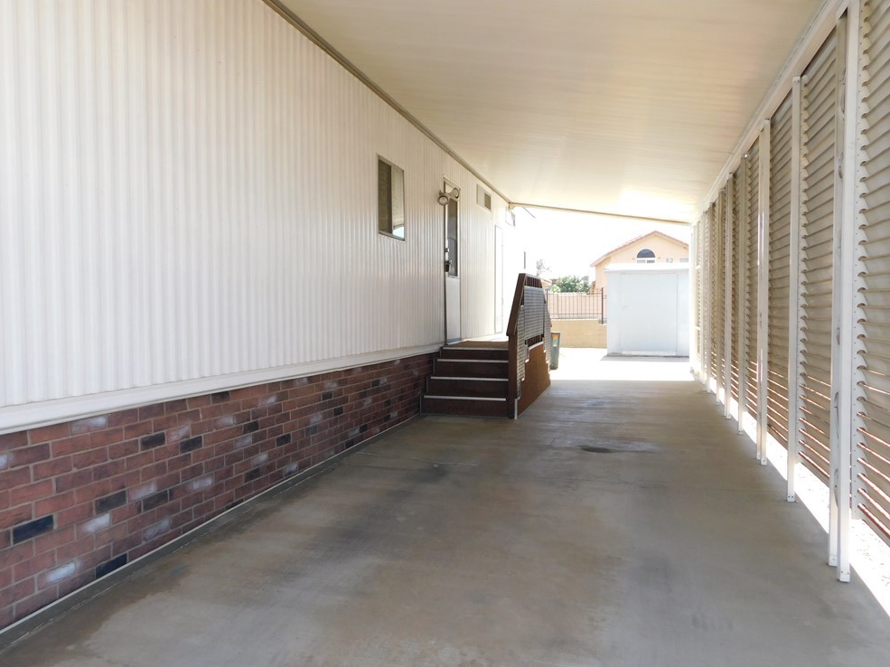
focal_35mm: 26
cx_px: 444
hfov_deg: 67.3
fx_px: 668
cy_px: 345
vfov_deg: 53.0
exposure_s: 1/250
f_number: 3.1
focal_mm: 4.5
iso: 125
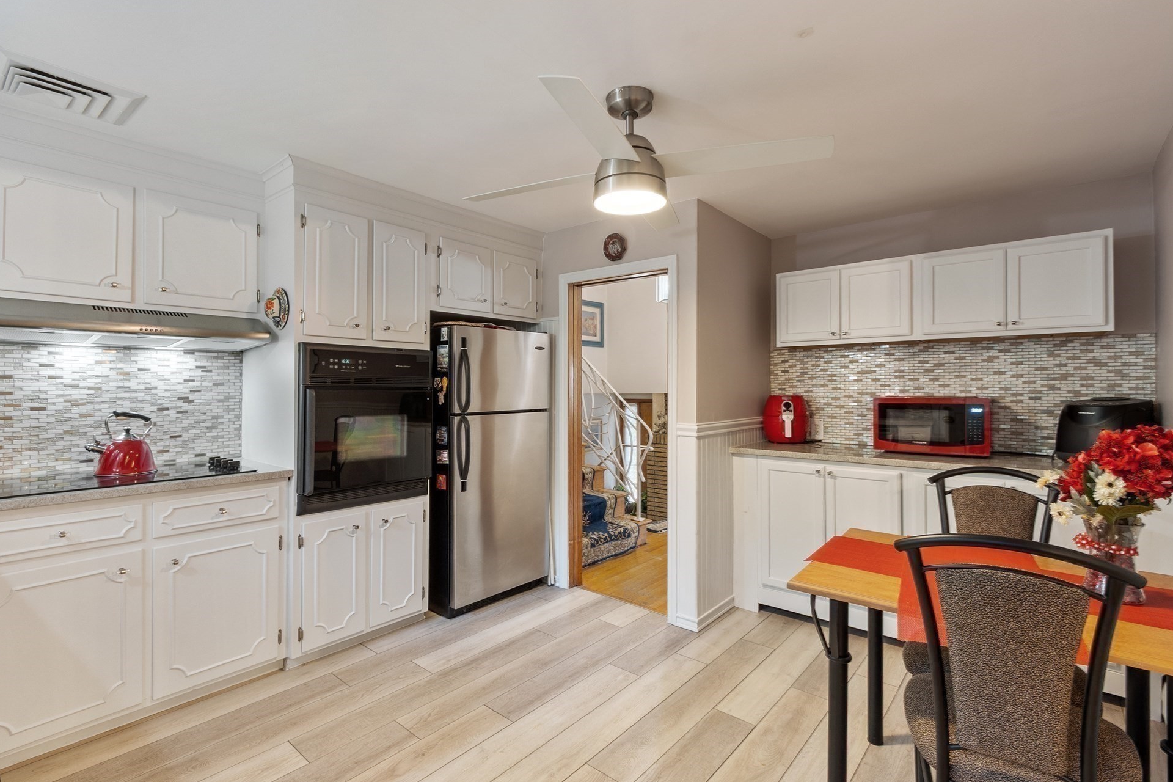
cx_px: 621
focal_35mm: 16
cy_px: 389
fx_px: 521
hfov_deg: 96.6
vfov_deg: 73.7
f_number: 8
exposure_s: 4
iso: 320
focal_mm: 10
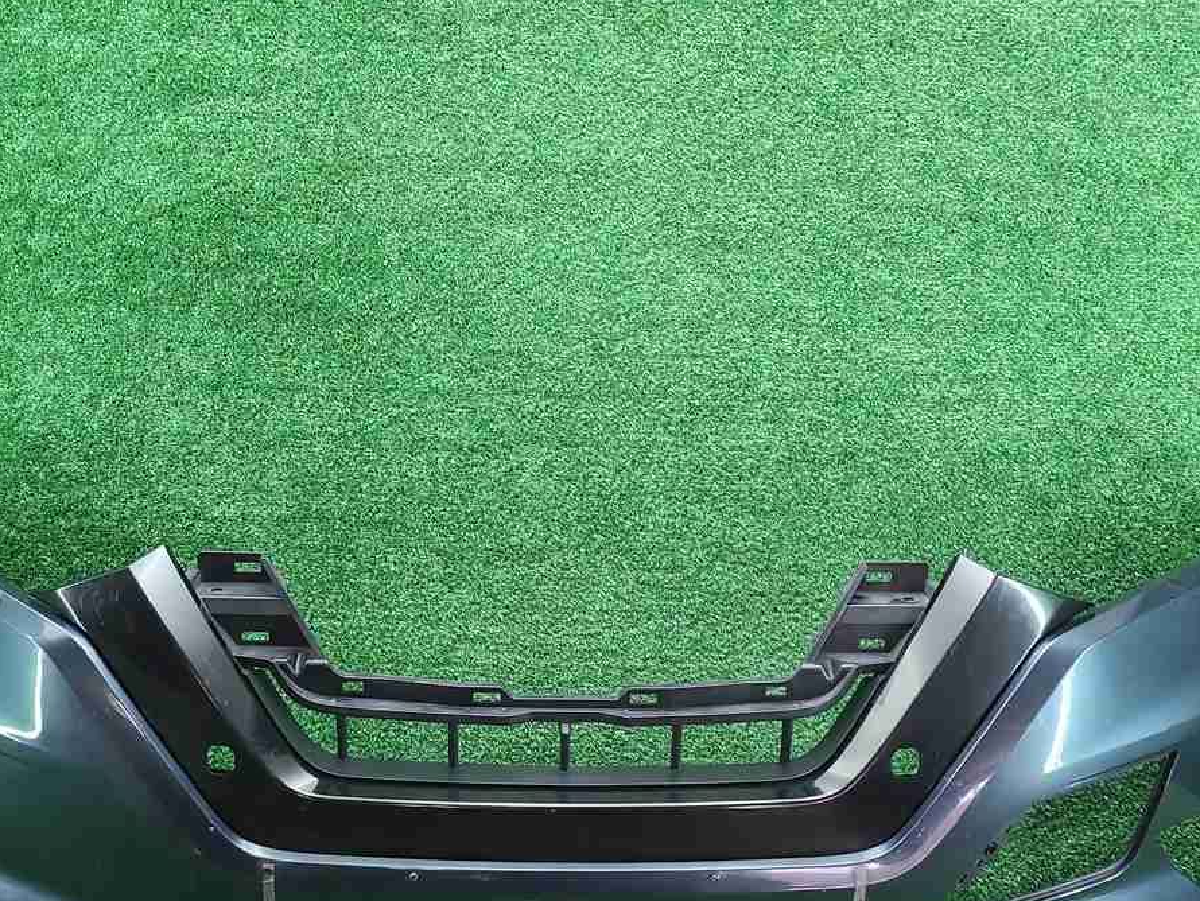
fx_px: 1457
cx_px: 578
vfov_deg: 33.8
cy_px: 649
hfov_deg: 44.8
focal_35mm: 42
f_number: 1.8
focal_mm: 5.4
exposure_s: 1/50
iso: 297
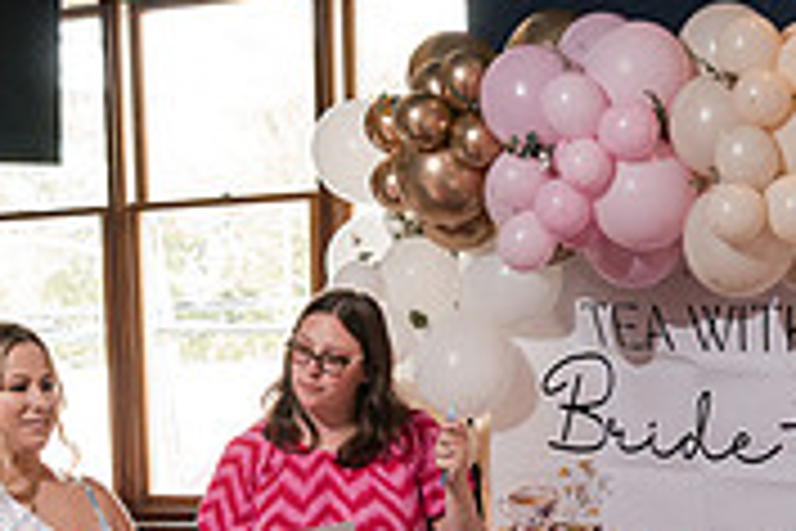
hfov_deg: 17.2
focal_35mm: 118
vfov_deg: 11.3
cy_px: 713
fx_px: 2609
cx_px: 652
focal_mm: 36
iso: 1250
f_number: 4
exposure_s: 1/250
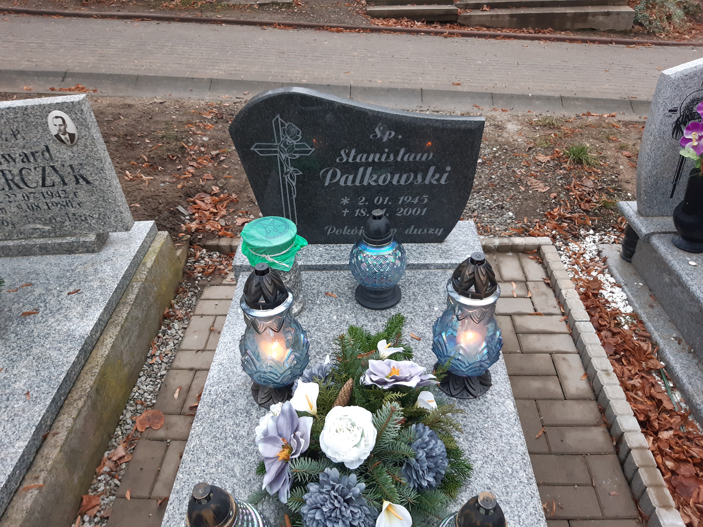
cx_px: 352
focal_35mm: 26
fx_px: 528
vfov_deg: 53.1
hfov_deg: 67.3
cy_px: 264
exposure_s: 1/50
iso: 100
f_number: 1.7
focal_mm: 3.92
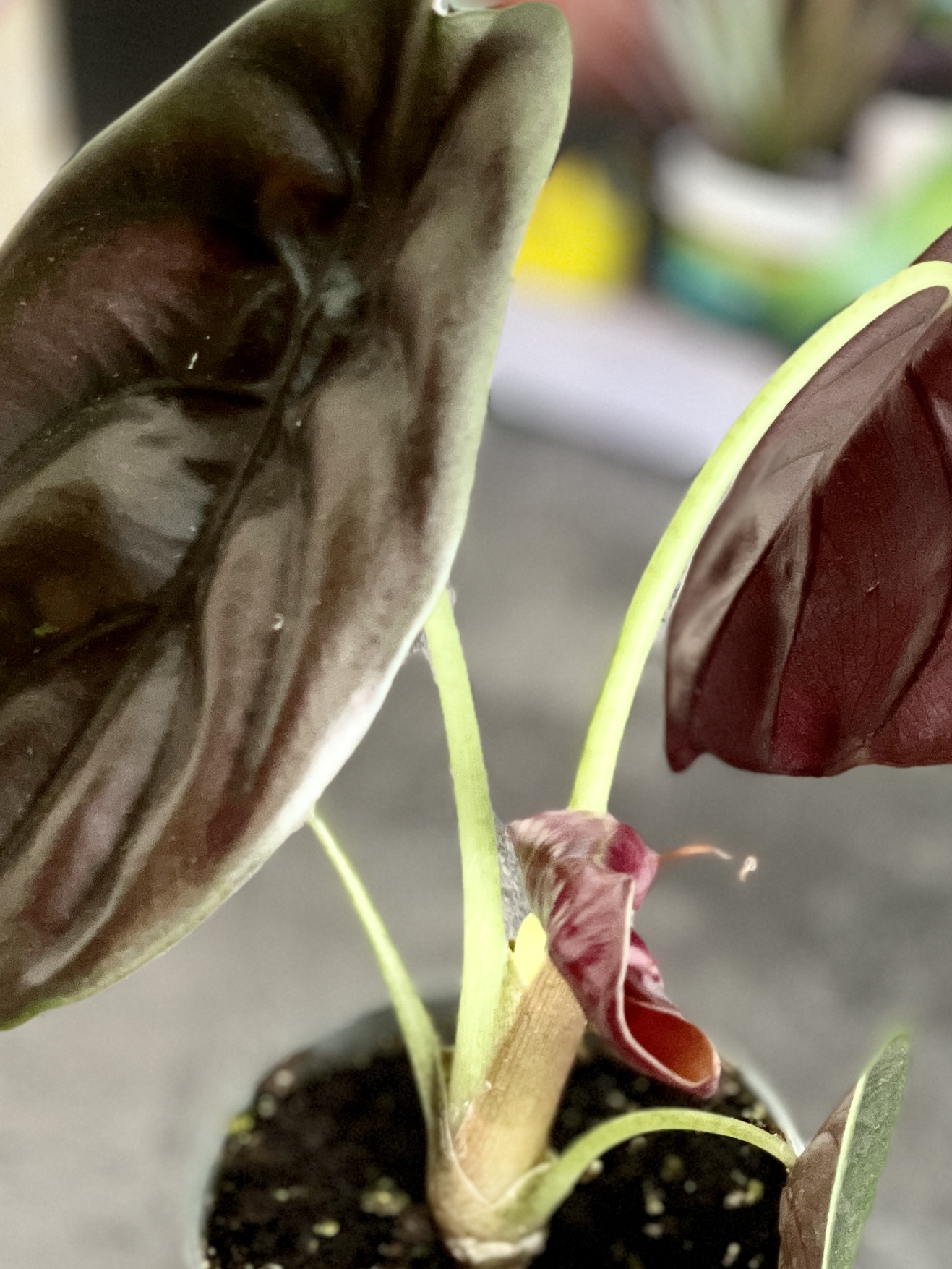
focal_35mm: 147
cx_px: 519
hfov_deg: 10.1
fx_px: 5388
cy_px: 700
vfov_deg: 13.4
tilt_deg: -42.4
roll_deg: +1.4
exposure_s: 1/106
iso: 250
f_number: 2.2
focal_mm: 7.5
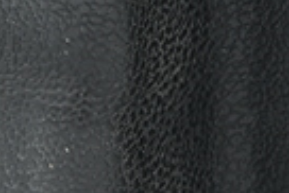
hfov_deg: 3.8
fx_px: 4283
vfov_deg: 2.6
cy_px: 86
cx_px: 502
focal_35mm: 533
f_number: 14
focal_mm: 75
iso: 100
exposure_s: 1/10
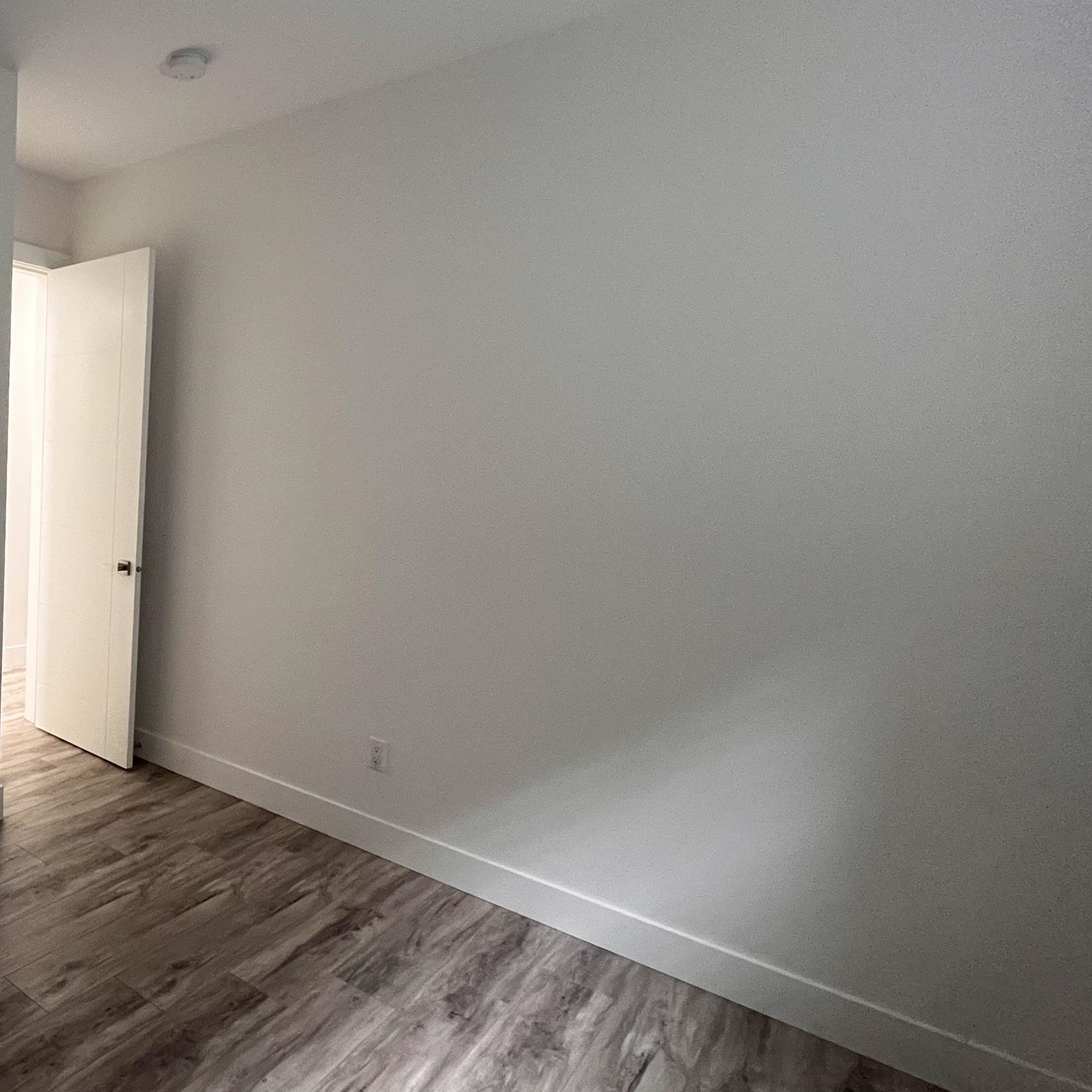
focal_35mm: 21
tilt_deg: -7.4
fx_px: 749
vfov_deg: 72.1
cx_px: 119
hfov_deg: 61.4
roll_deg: -2.4
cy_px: 557
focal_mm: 1.57
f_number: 1.8
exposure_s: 1/60
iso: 640
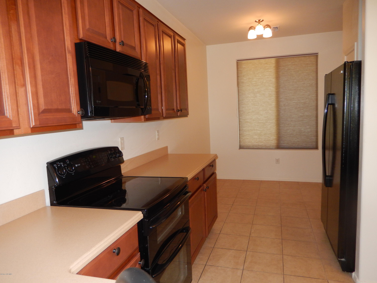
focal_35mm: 25
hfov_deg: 69.4
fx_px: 272
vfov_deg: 54.9
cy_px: 142
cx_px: 188
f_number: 3.4
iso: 220
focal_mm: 4.5
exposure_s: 1/30
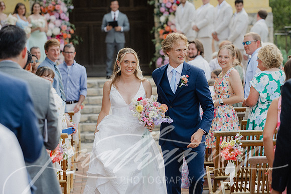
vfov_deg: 11.4
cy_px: 97
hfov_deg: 17.1
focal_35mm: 120
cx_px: 146
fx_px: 970
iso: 360
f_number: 4.5
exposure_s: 1/1000
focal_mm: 120
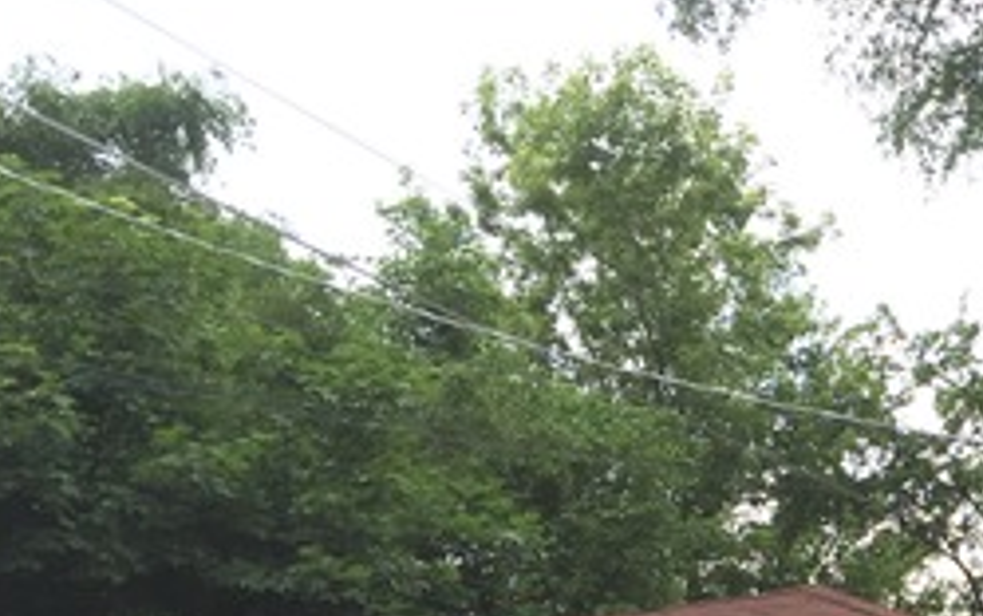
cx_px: 1149
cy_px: 766
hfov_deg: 24.0
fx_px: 2118
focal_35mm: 79
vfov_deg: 15.8
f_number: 2.2
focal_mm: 4.15
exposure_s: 1/618
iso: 32
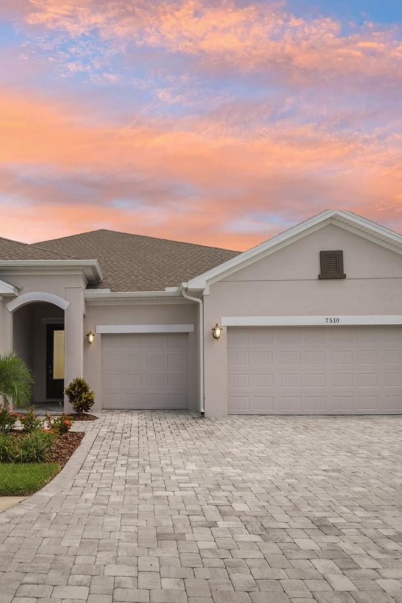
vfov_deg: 71.5
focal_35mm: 25
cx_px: 78
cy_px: 302
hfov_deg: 48.3
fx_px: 419
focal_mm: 16
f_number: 8
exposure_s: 1/1600
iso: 400
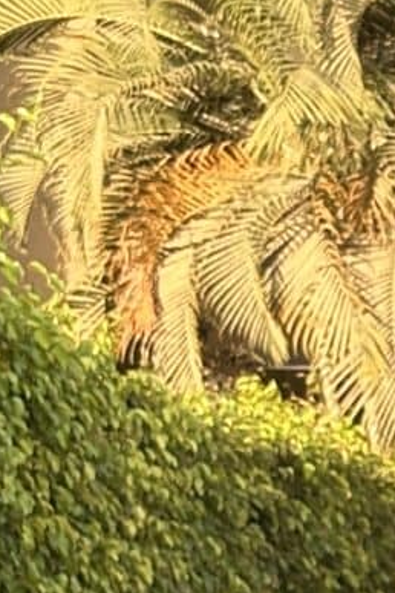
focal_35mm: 264
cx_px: 1038
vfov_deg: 7.6
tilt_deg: -1.6
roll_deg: -0.5
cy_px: 991
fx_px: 4345
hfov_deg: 5.0
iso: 64
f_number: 1.78
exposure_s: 1/422
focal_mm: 6.86
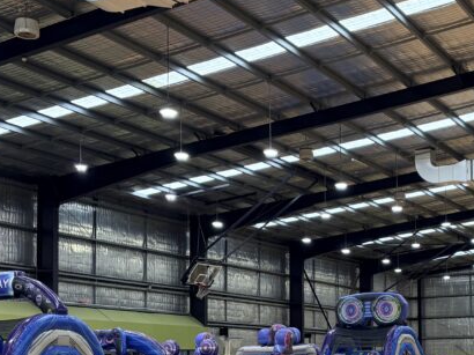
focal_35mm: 65
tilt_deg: +4.3
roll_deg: +3.4
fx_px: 890
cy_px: 306
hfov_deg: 29.5
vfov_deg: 22.1
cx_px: 336
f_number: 1.6
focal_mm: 5.96
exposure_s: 1/100
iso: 125
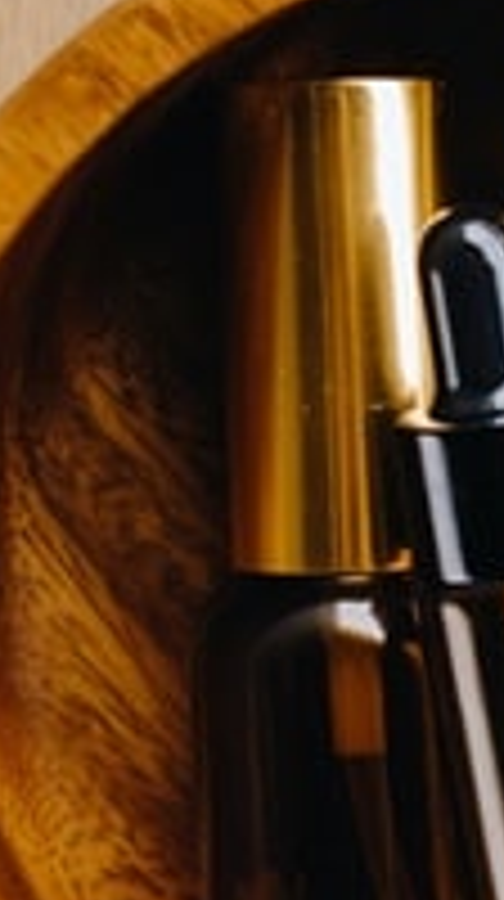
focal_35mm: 264
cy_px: 549
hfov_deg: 4.5
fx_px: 6293
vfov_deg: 8.2
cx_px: 1269
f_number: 2.8
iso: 400
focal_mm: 56
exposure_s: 1/320
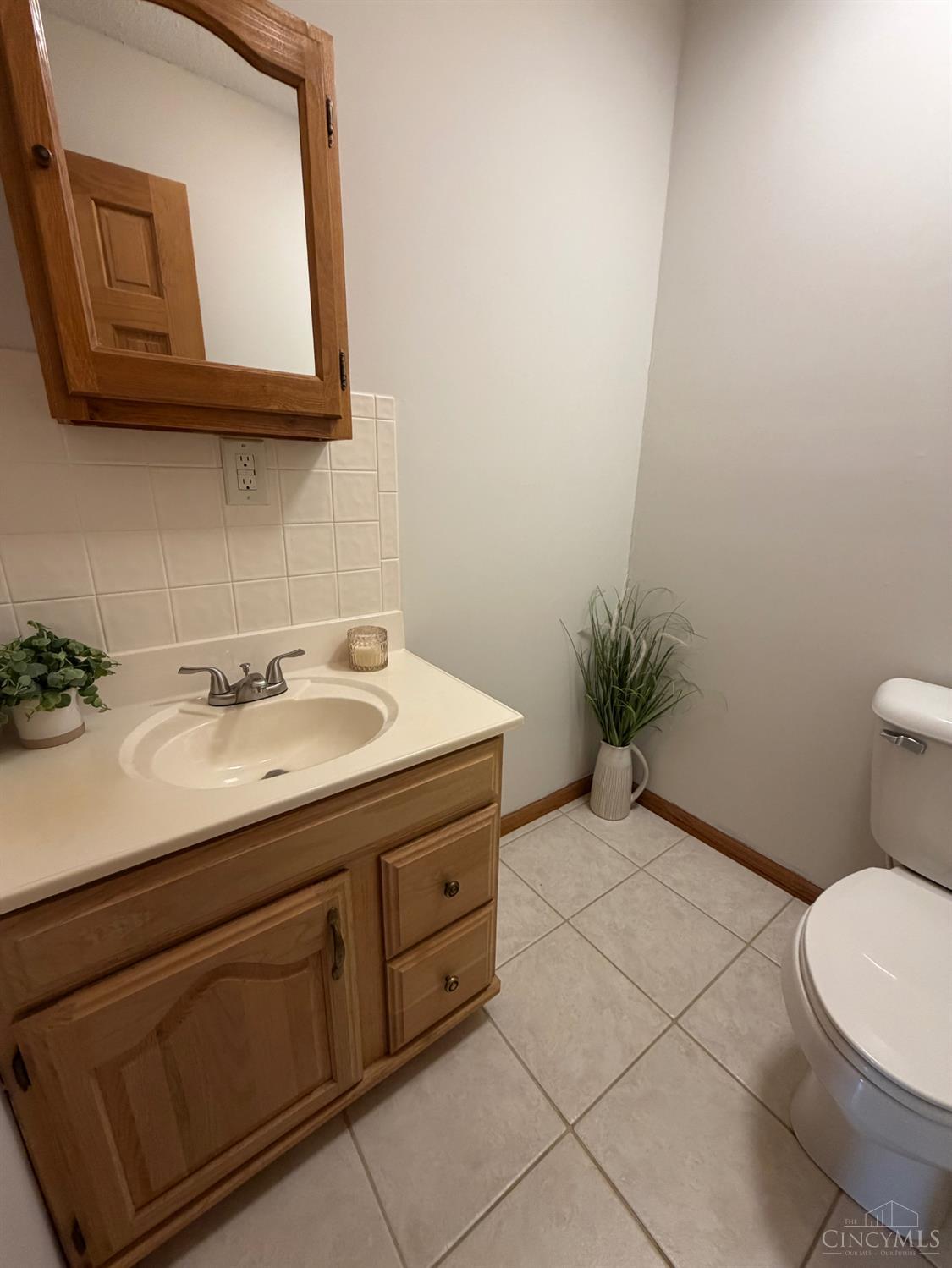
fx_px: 513
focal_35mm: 14
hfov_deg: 85.7
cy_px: 634
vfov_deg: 102.0
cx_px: 476
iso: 320
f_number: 2.2
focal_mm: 2.22
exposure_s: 1/120
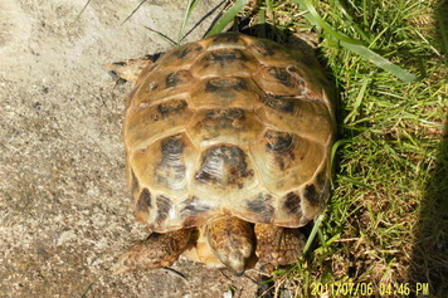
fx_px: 721
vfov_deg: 23.4
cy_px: 157
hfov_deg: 34.5
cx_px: 225
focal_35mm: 58
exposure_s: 1/2000
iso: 320
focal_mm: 9.8
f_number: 4.8
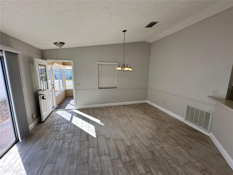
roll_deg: -0.4
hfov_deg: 102.1
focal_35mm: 14
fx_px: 94
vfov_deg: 85.7
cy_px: 88
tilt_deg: -10.4
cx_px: 116
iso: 40
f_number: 2.2
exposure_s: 1/162
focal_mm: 2.22
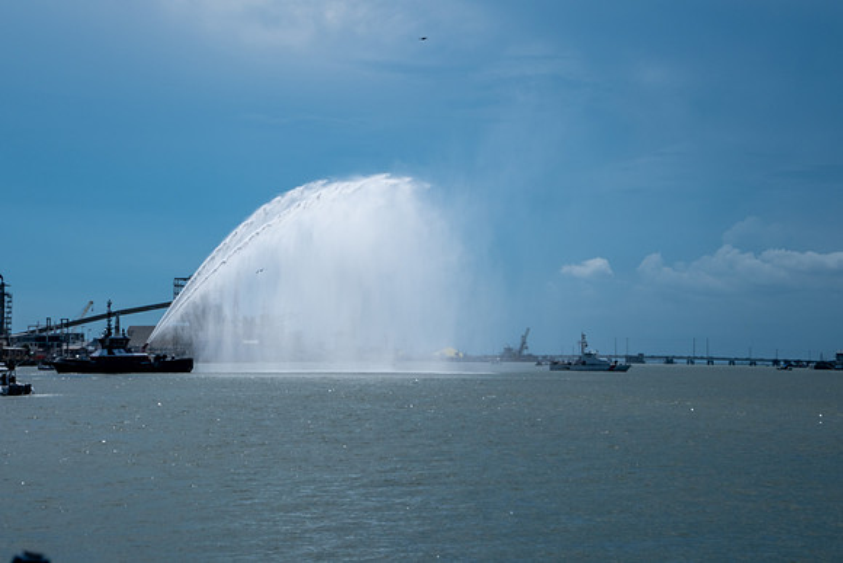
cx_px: 422
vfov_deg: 16.1
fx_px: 1991
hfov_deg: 23.9
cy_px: 282
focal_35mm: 85
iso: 160
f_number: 11
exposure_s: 1/640
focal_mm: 56.5
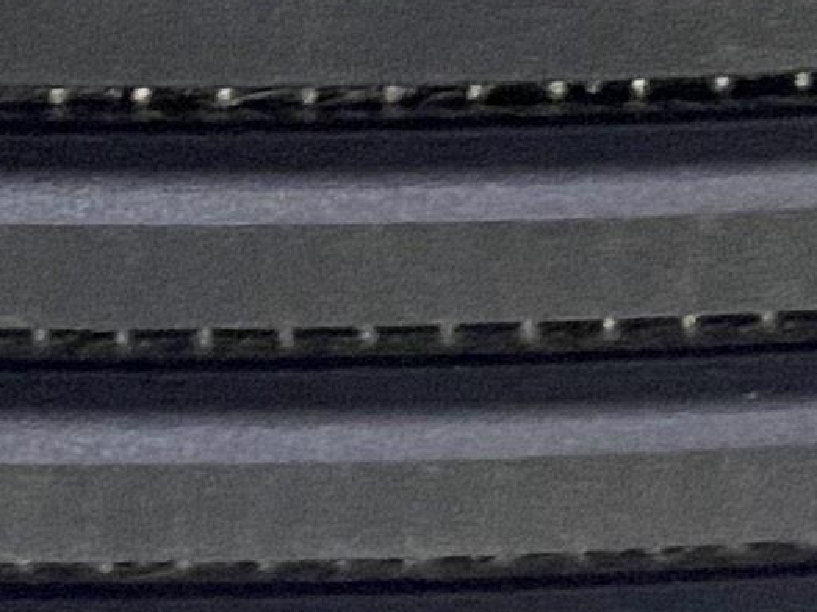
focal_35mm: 201
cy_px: -479
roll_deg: +0.2
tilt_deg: -20.8
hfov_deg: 9.4
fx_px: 4742
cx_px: -599
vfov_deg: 7.2
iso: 320
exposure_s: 1/50
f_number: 1.8
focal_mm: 4.25
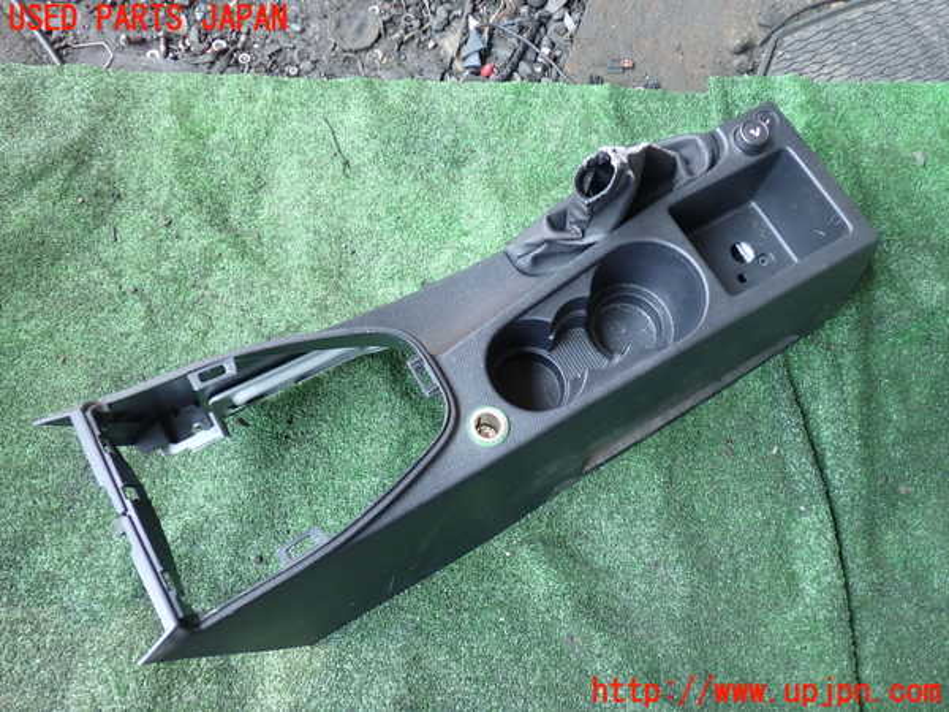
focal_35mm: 30
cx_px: 474
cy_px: 356
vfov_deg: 46.8
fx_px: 822
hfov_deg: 60.0
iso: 100
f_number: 2.3
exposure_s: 1/60
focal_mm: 5.4
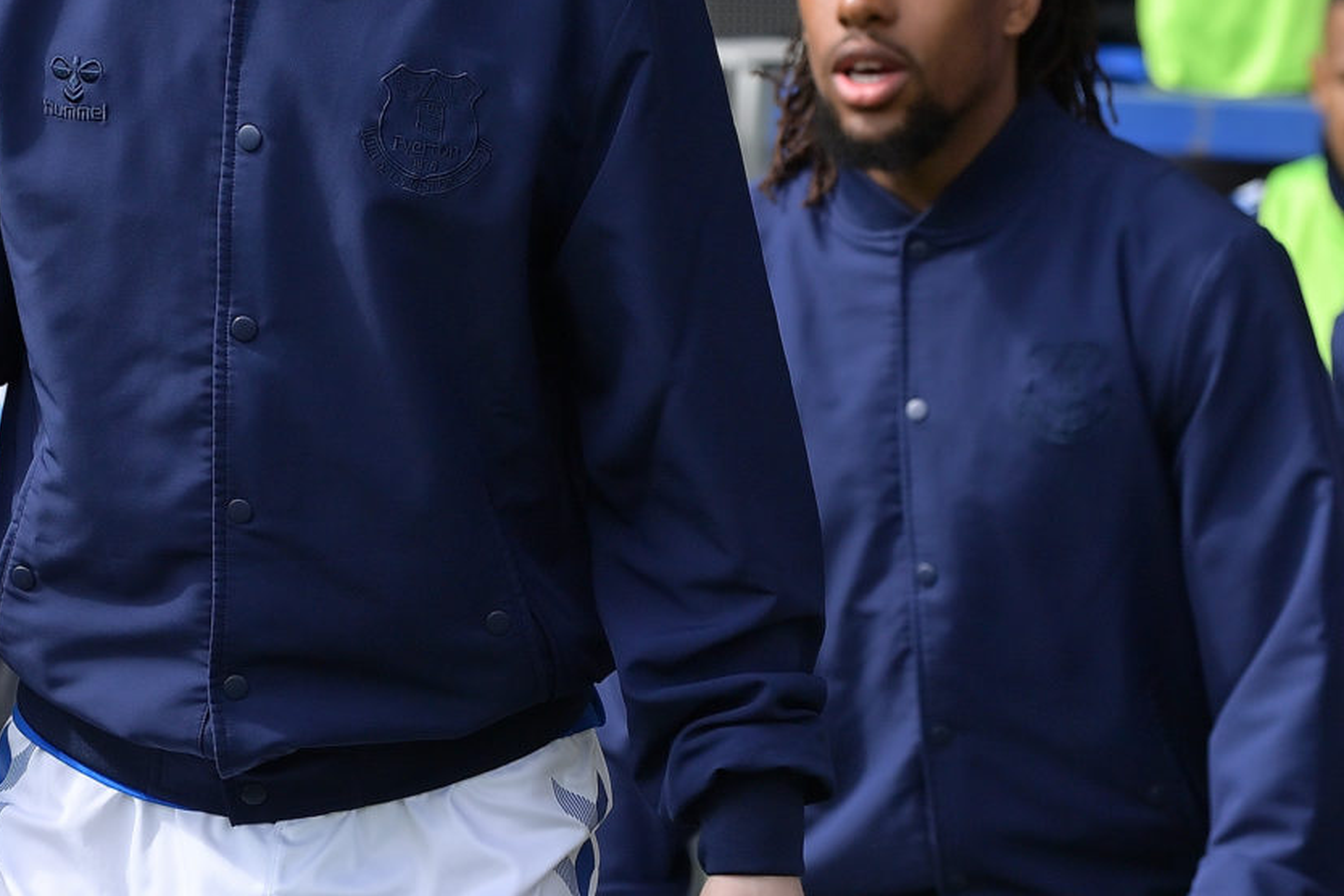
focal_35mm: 281
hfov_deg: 7.3
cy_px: 329
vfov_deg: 4.9
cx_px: 338
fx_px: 10490
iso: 100
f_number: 4.5
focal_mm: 122
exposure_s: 1/800
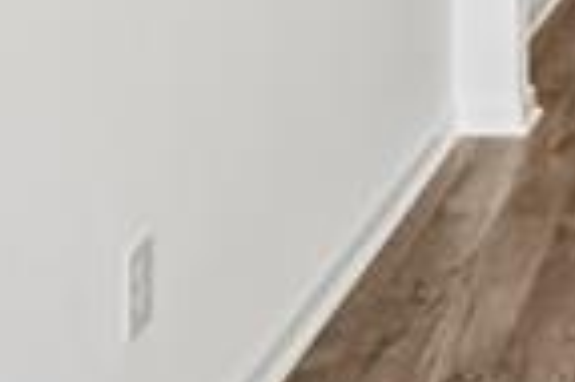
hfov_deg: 17.9
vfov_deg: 12.1
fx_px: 1595
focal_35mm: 100
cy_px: -380
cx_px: 897
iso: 400
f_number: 10
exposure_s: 1/80
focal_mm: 14
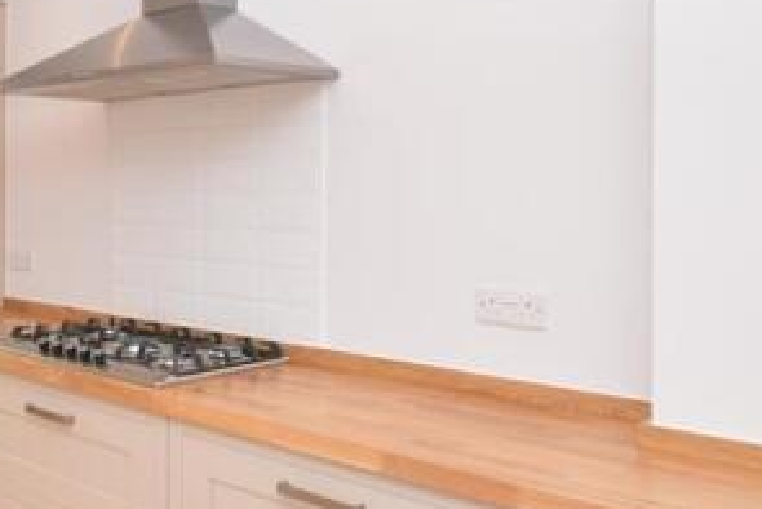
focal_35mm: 40
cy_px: 195
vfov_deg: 33.3
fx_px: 847
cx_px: 21
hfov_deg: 42.6
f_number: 7.1
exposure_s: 1/200
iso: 500
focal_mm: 12
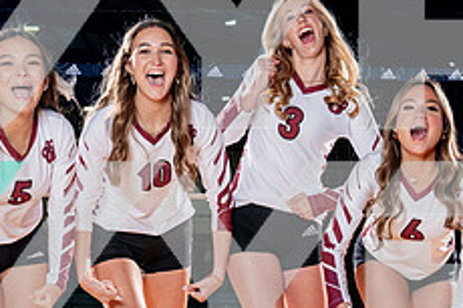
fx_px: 1118
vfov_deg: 15.5
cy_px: 269
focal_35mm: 87
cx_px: 326
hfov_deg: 23.2
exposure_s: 1/250
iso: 250
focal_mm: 34
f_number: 5.6
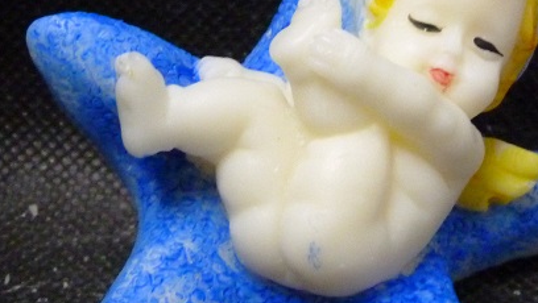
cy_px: 132
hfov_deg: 18.9
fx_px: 1613
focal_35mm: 113
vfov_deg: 10.7
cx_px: 314
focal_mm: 8.7
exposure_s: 1/50
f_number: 3.2
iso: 800
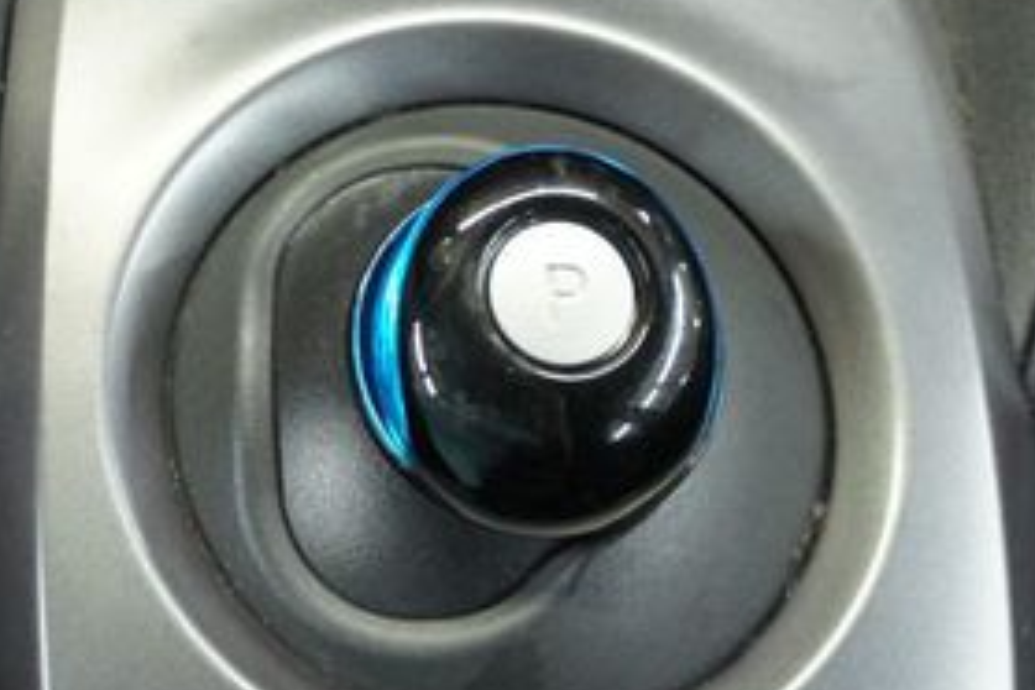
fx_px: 1782
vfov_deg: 21.6
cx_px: 441
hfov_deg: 32.3
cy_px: 141
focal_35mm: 62
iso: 1600
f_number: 3.5
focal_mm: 18
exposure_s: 1/30
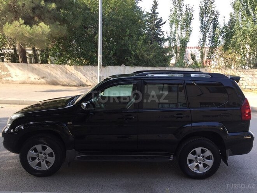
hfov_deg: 61.7
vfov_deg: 48.2
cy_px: 96
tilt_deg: -9.0
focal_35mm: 29
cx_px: 128
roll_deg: -2.0
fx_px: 215
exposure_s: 1/350
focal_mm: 4.15
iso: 32
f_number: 2.2
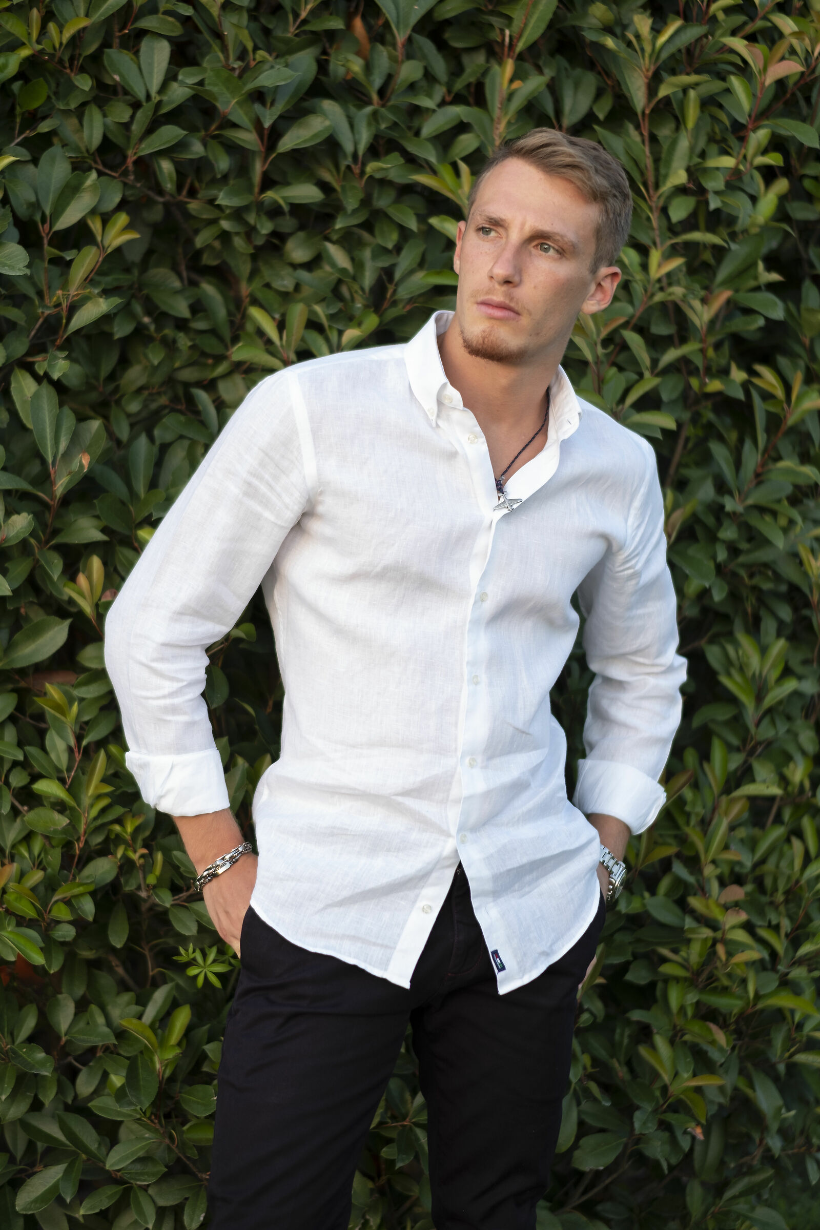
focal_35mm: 84
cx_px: 410
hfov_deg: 16.3
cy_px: 615
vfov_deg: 24.2
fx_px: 2870
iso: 100
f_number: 1.4
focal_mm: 56
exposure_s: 1/500
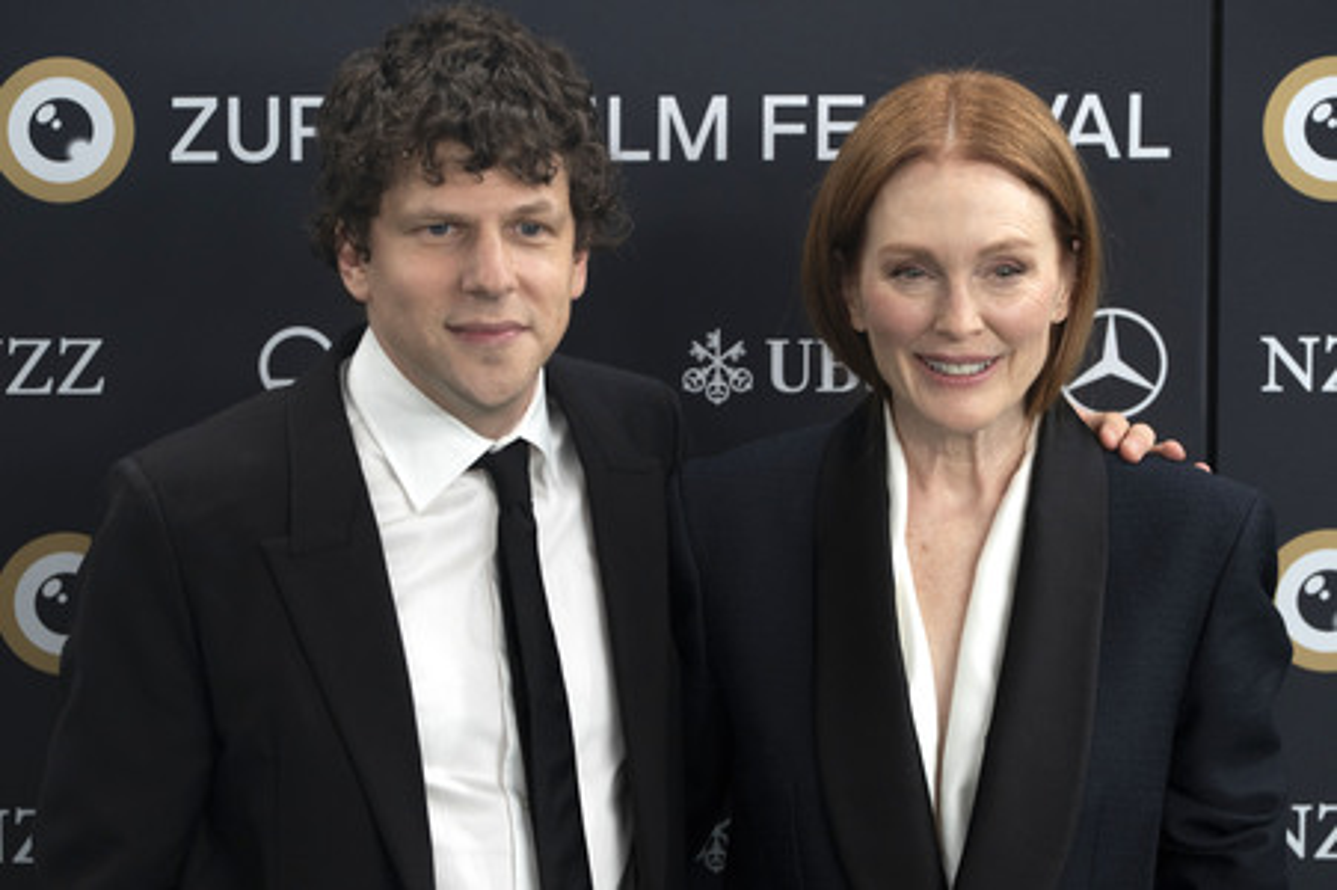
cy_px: 445
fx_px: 7422
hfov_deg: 10.3
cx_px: 668
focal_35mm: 200
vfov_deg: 6.9
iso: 2000
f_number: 6.3
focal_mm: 200
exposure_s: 1/500
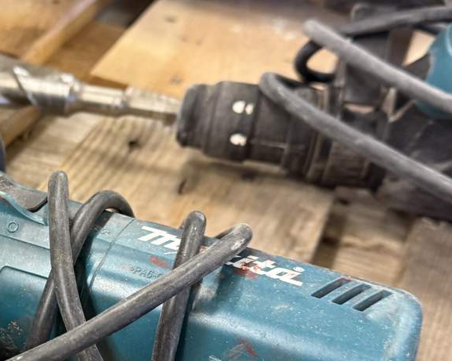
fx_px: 869
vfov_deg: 23.2
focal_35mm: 65
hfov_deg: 27.6
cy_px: 281
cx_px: 8
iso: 320
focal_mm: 6.76
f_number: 1.78
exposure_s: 1/50
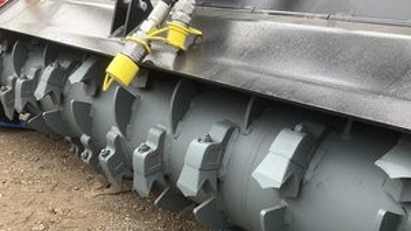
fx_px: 458
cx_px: 216
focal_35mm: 42
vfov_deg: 27.9
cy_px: 175
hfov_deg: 48.4
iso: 25
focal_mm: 3
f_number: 1.8
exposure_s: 1/297
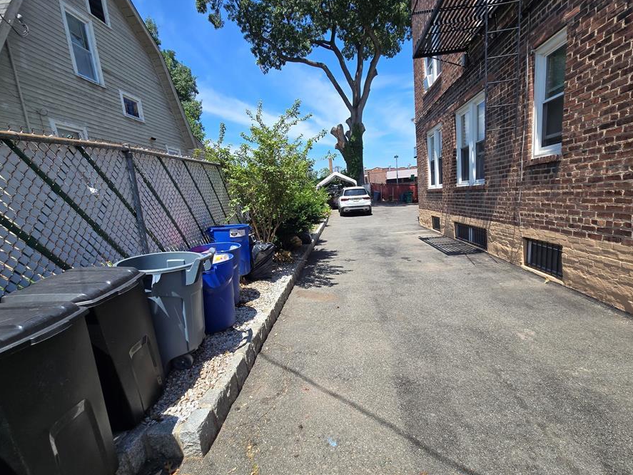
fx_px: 274
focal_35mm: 15
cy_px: 252
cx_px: 328
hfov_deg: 98.1
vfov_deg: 81.7
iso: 50
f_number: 2.2
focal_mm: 2.2
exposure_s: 1/1276
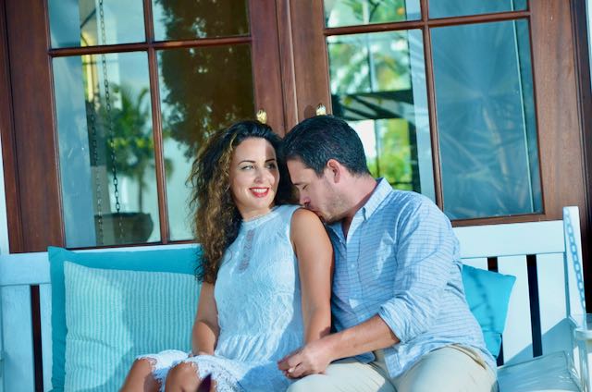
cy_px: 196
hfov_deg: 13.1
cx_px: 296
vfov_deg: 8.7
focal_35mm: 158
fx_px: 2585
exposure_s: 1/80
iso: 500
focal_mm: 105
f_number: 5.6
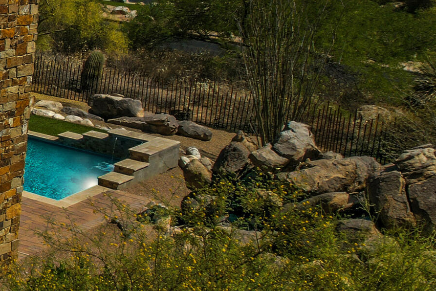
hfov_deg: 21.3
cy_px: 63
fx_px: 896
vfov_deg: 18.3
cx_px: -277
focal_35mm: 74
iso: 100
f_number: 2.8
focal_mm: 8.4
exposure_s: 1/3200
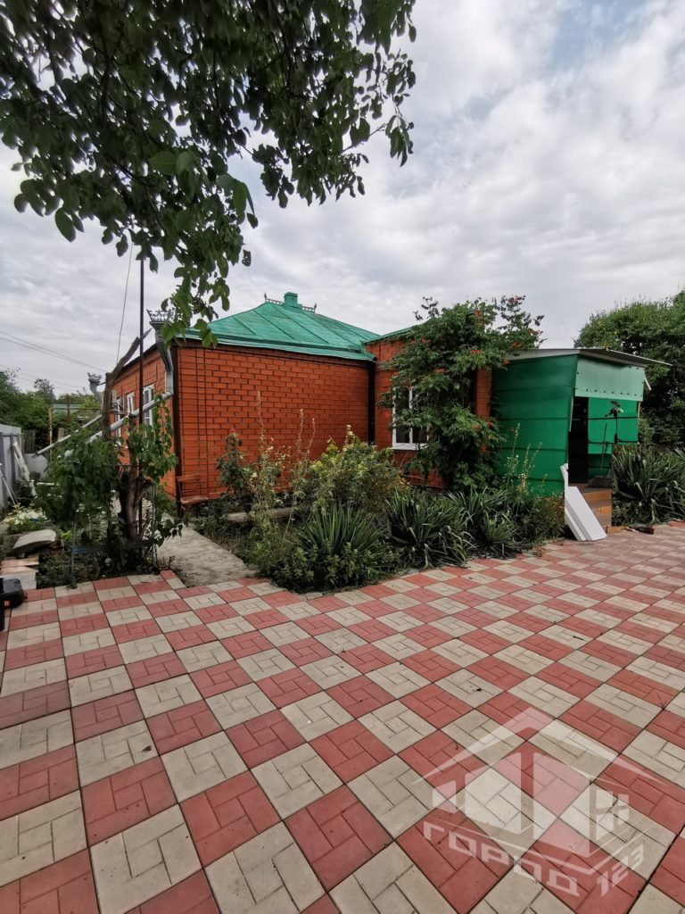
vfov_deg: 94.5
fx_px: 422
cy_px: 457
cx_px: 342
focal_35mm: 16
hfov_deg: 78.1
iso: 50
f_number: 2.2
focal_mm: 2.35
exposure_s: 1/303
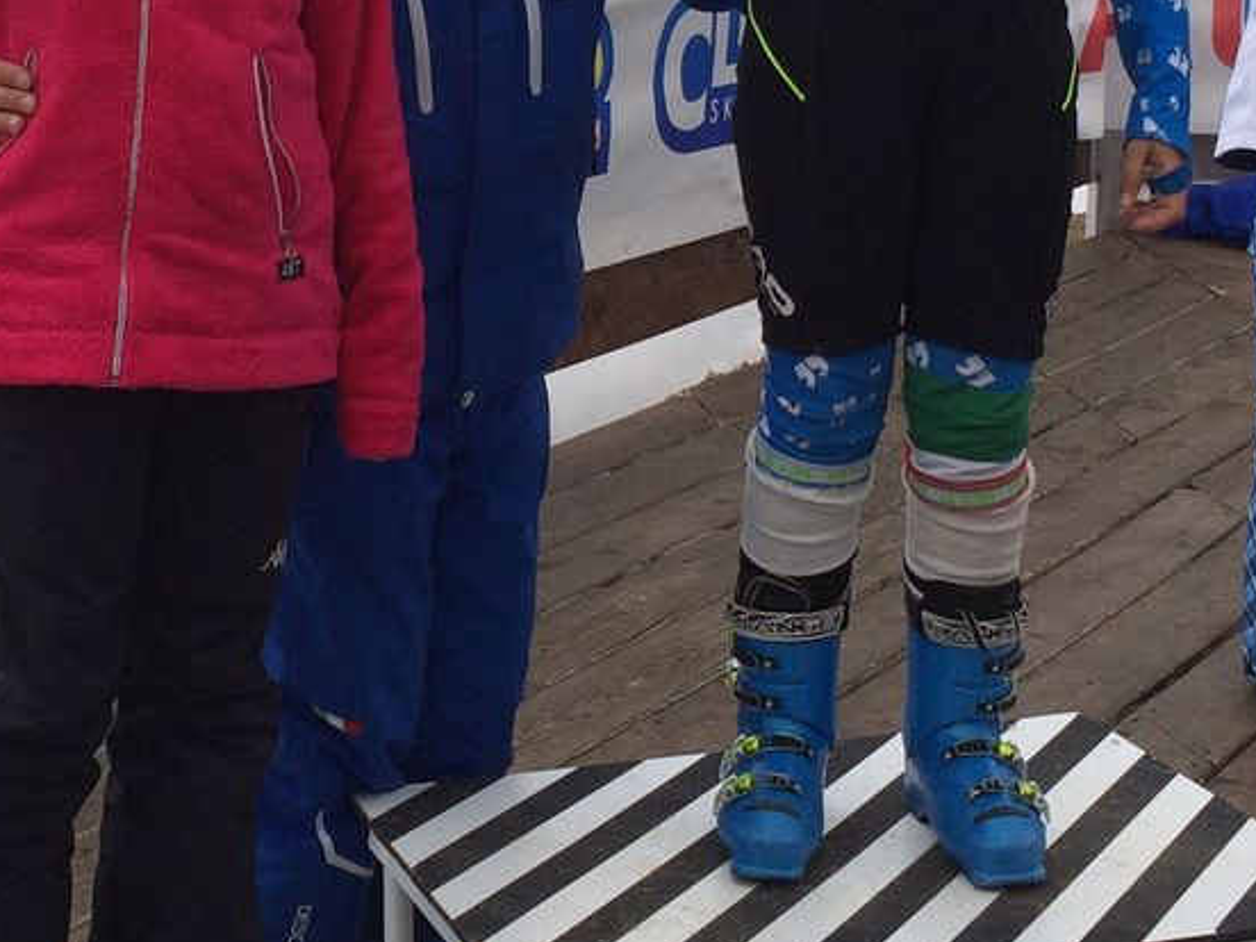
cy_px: 84
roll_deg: -1.1
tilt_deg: -3.8
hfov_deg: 23.2
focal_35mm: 84
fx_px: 3048
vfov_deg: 17.3
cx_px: 446
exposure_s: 1/3731
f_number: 2.2
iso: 32
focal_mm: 4.15
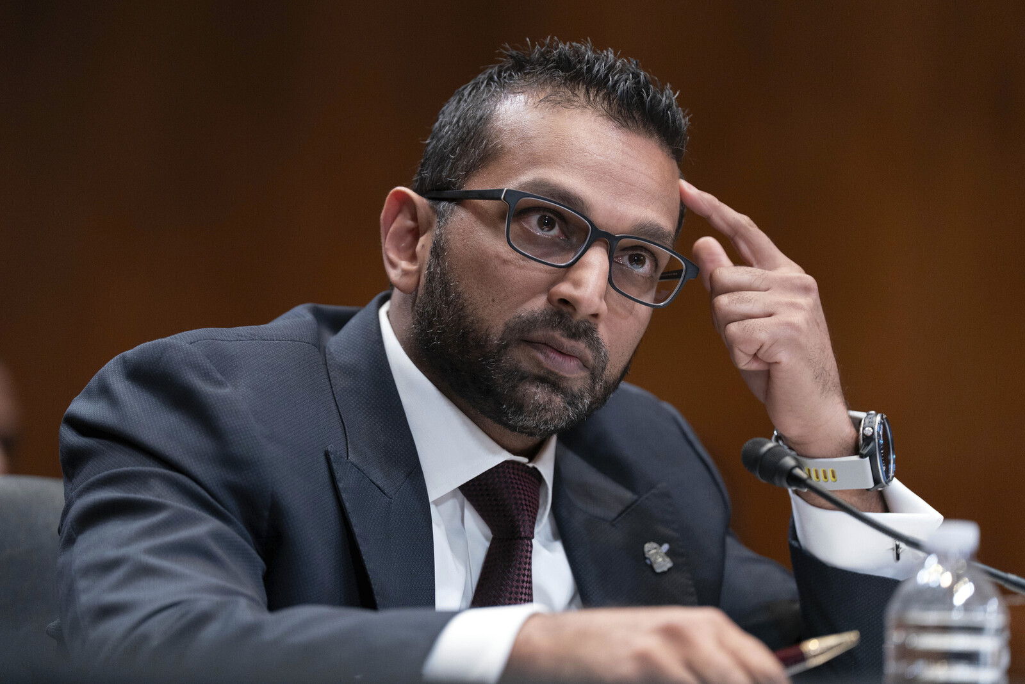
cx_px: 512
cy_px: 342
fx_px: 5125
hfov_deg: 11.4
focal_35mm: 180
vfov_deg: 7.6
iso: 2000
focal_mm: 180
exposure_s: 1/320
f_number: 3.2
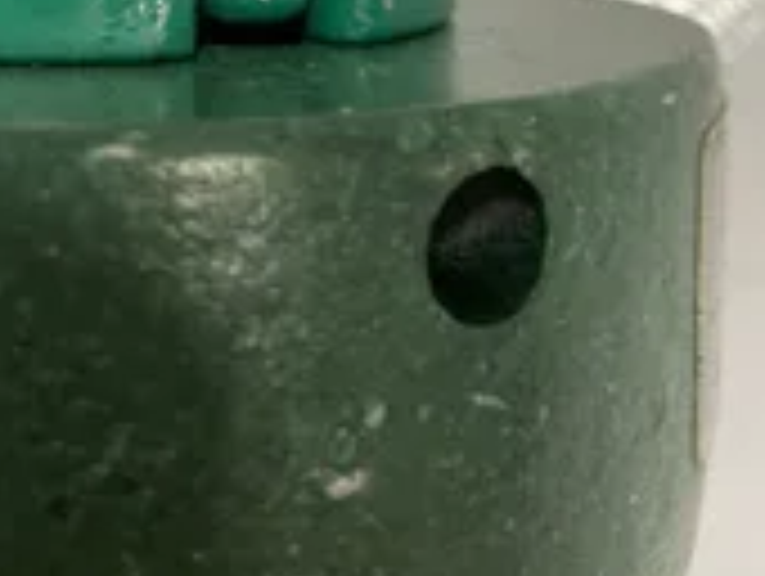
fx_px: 1350
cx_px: 94
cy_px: -9
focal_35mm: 61
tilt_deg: -73.0
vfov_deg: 23.0
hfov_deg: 30.4
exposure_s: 1/60
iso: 200
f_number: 1.6
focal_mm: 4.2
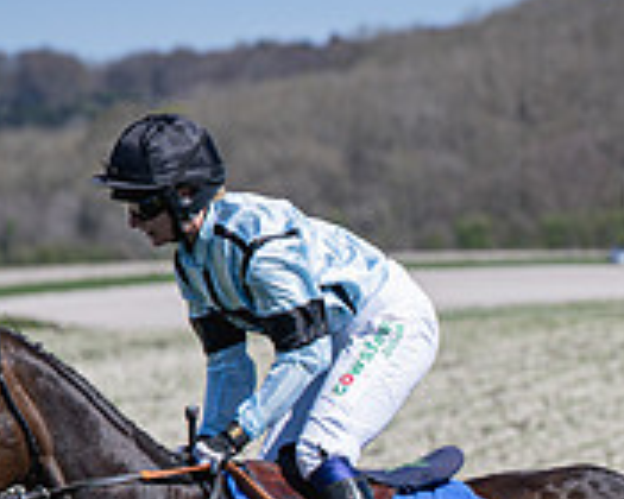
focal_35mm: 430
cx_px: 677
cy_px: 694
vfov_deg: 3.6
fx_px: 7941
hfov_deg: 4.5
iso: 140
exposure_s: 1/2000
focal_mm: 105
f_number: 4
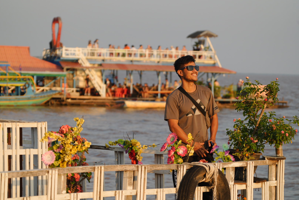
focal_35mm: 140
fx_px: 1164
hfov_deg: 14.6
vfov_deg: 9.8
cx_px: 150
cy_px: 100
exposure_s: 1/2000
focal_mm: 140
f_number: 5.6
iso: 800
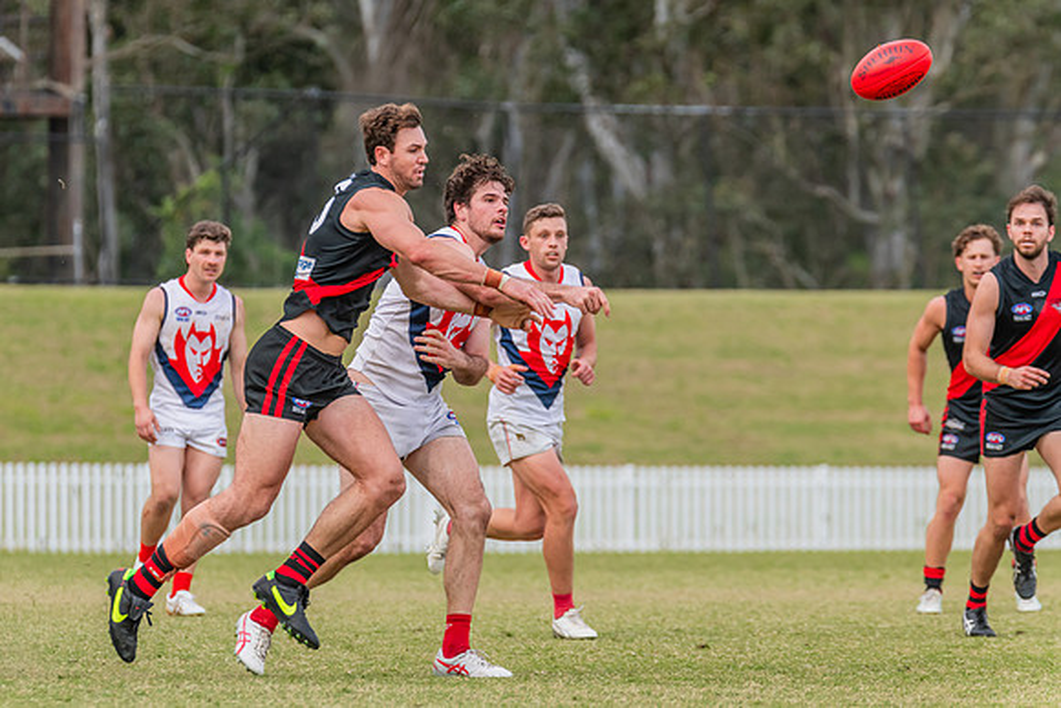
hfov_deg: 5.5
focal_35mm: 376
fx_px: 11091
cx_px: 470
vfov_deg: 3.7
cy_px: 324
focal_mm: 330
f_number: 7.1
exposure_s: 1/1250
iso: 800
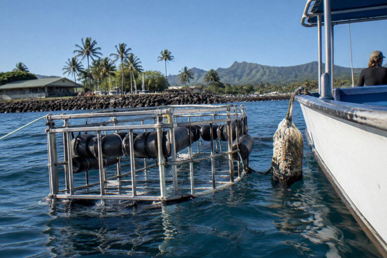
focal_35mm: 35
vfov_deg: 37.8
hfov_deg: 54.4
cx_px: 194
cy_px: 129
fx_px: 376
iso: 200
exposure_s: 1/500
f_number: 5.6
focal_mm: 35
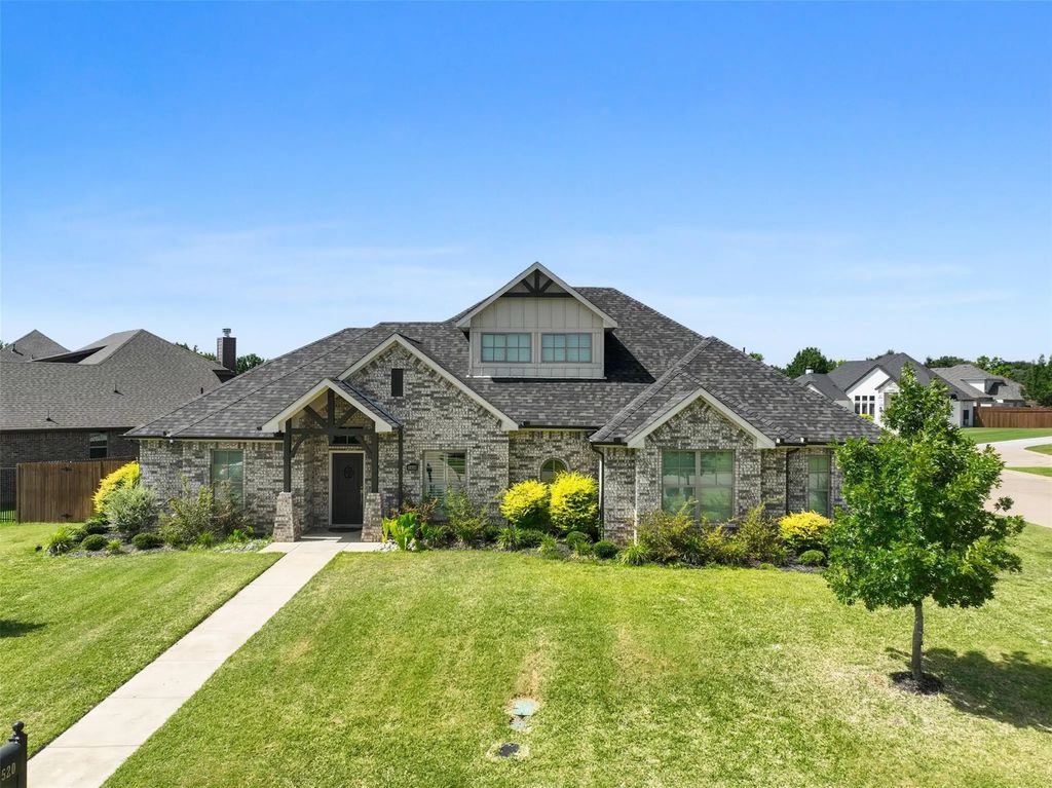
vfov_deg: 56.8
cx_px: 526
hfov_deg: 71.6
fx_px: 729
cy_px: 394
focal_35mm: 24
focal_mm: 12.29
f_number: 2.8
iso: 100
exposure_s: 1/1600
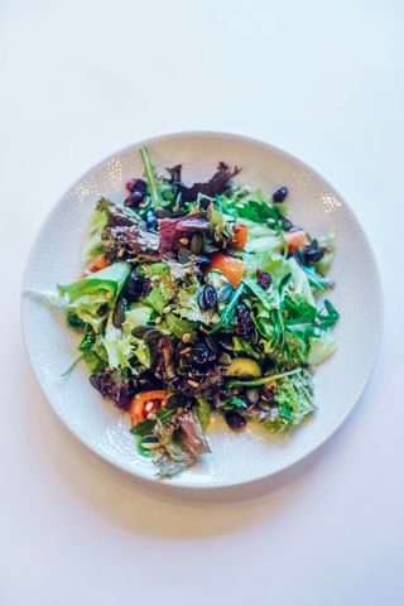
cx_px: 202
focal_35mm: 35
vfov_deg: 54.4
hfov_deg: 37.9
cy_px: 303
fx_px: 589
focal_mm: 35
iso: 1600
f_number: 2.5
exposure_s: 1/200
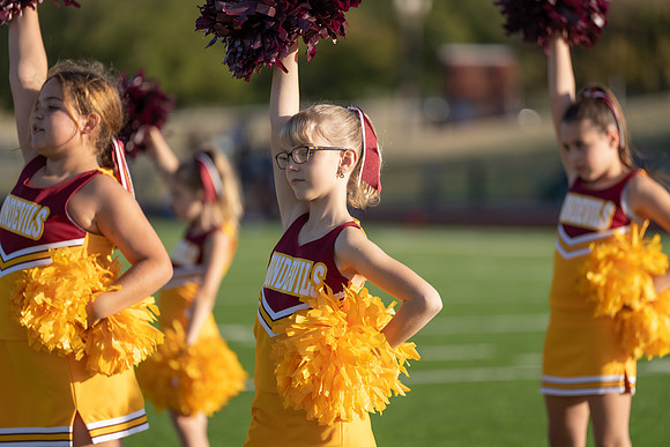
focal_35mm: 200
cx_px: 335
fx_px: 3723
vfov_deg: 6.9
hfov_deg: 10.3
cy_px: 224
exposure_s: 1/1250
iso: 100
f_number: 2.8
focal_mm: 200
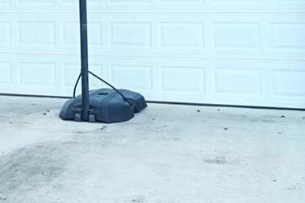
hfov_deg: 19.9
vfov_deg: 14.9
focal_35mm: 89
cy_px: -25
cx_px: -148
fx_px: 754
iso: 1000
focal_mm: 21
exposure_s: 1/60
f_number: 8
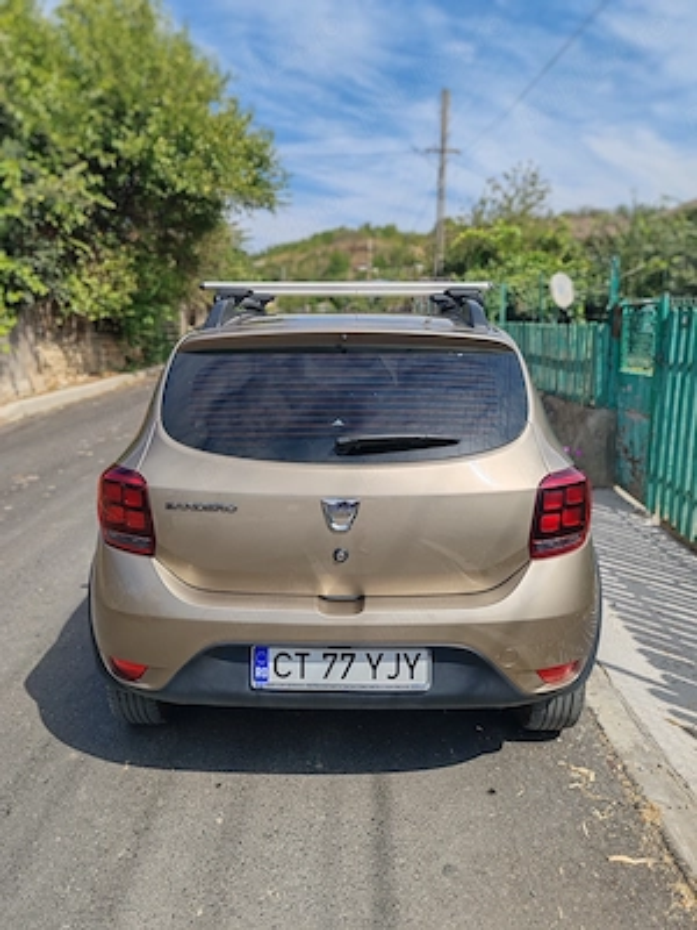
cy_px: 465
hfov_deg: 51.4
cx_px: 348
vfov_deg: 65.3
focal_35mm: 27
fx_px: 725
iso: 50
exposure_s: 1/870
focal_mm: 6.12
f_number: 2.4
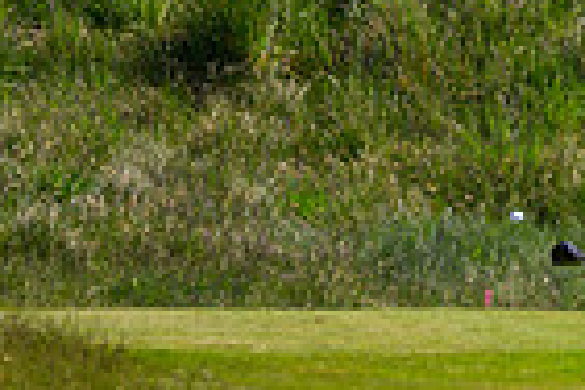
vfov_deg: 0.6
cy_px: -52
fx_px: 37470
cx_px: 1153
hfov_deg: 0.9
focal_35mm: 2306
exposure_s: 1/2500
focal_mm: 560
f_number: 4
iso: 500
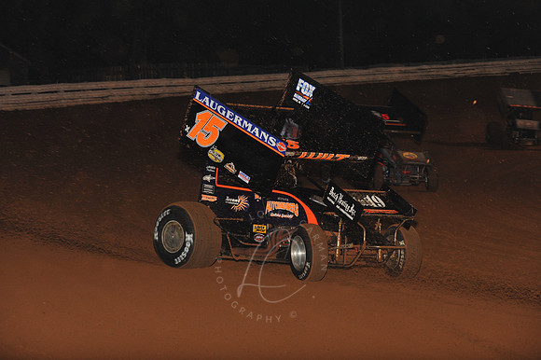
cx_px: 270
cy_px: 180
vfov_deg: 11.0
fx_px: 1877
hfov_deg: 16.4
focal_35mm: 125
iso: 1250
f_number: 7.1
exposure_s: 1/320
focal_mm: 125
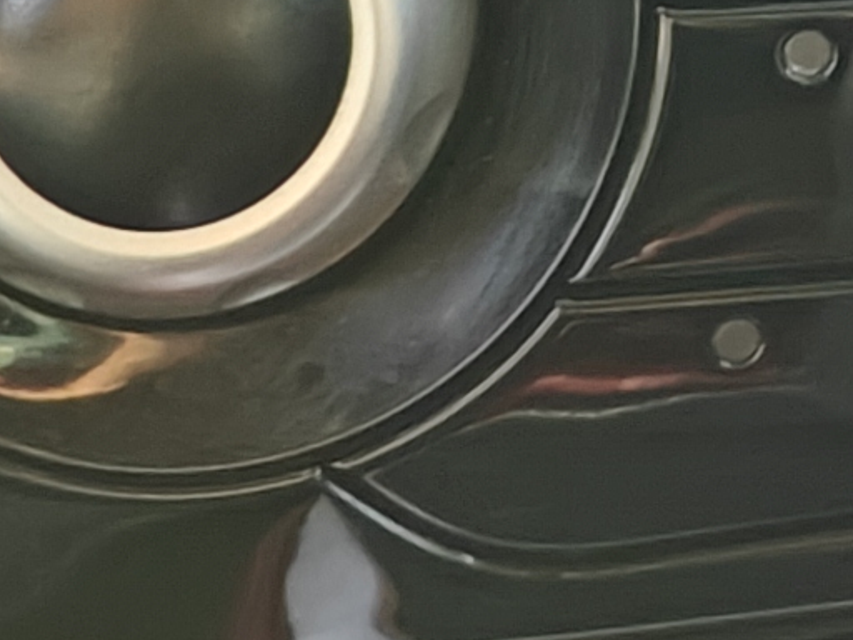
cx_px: 1506
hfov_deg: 6.7
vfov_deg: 4.9
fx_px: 7097
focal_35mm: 288
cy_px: -1205
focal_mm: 7.08
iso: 100
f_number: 2
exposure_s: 1/100
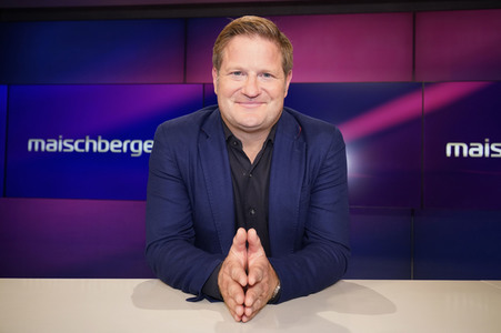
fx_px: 459
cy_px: 166
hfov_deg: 57.3
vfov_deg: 39.9
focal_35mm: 33
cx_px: 250
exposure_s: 1/125
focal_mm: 33
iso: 2000
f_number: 5
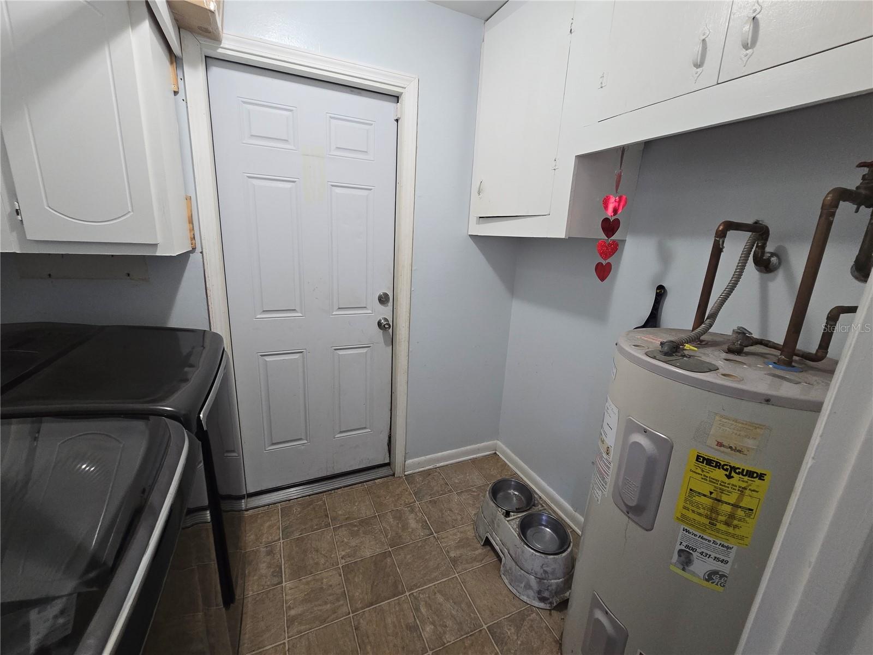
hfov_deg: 106.2
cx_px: 436
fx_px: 328
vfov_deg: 89.9
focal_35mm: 13
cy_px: 328
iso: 320
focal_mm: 2.2
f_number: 2.2
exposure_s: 1/60
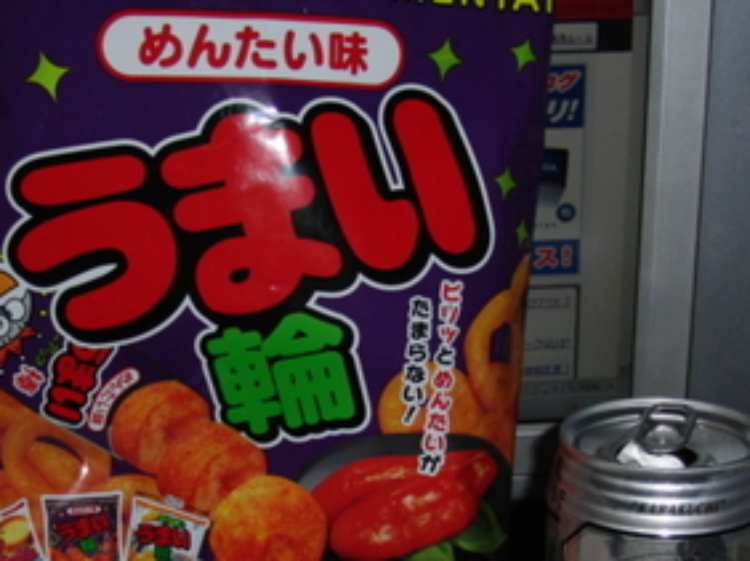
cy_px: 399
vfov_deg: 23.1
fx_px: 1364
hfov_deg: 30.7
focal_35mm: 63
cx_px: 324
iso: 100
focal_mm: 6.42
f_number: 3.6
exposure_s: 1/60
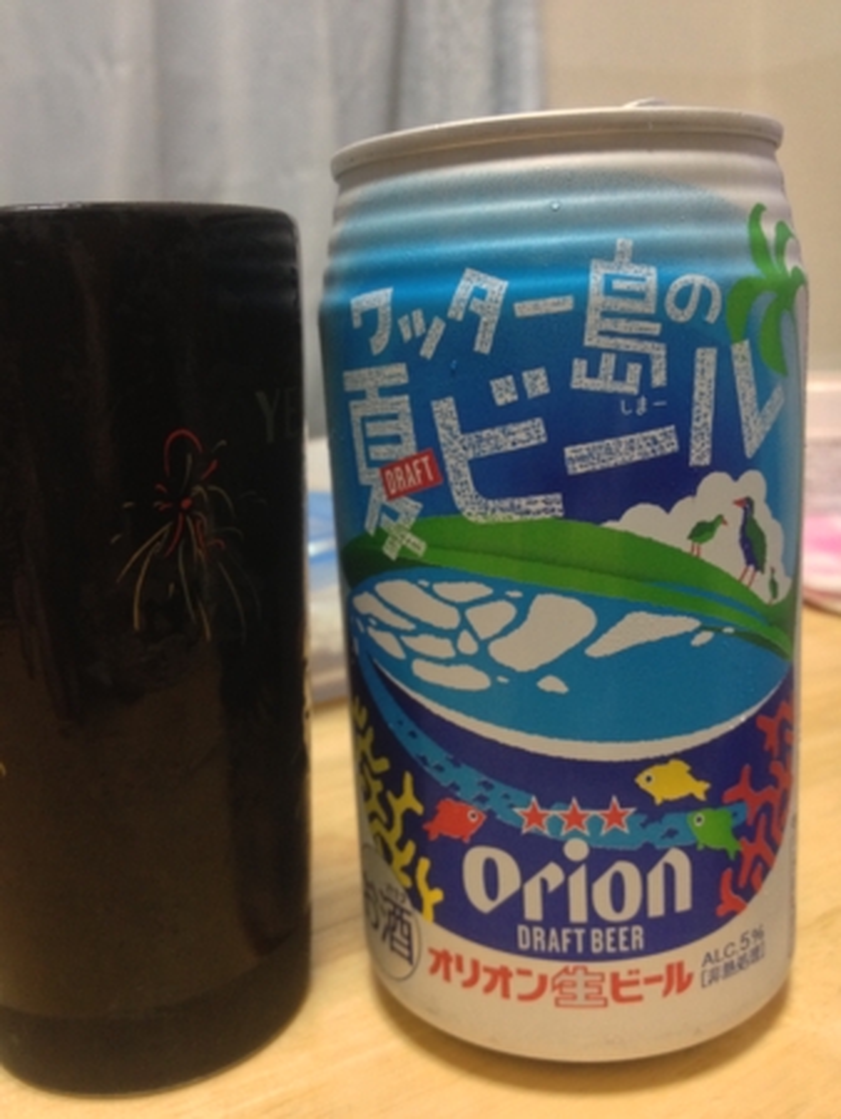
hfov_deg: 40.7
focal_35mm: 35
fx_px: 1133
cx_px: 420
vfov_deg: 52.6
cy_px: 560
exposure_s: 1/20
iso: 250
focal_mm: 4.28
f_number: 2.4
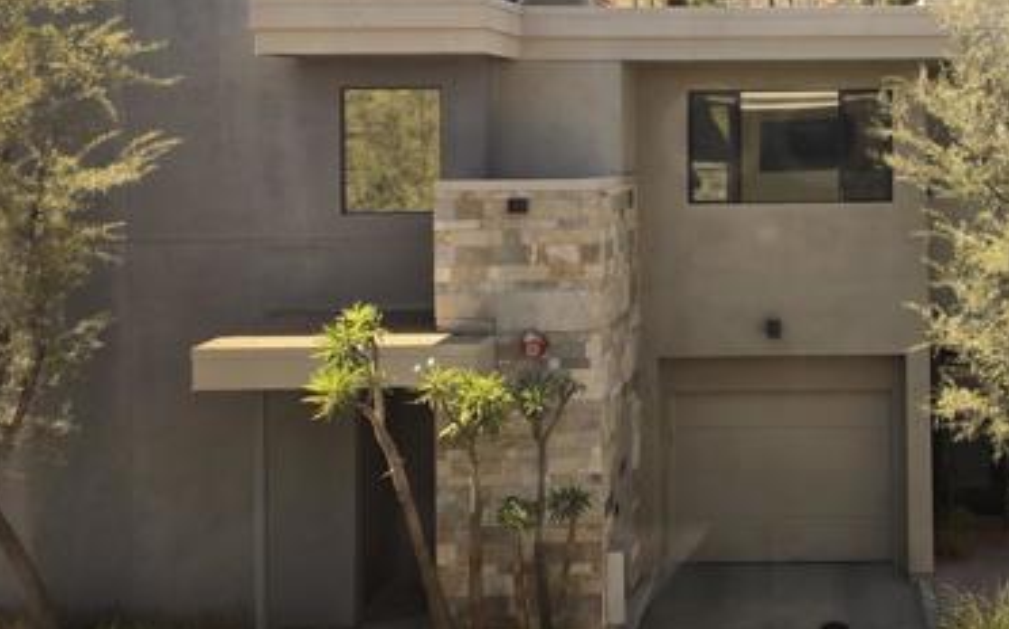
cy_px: 122
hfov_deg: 44.2
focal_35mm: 42
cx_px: 849
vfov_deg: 29.8
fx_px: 1154
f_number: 1.7
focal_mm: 6.3
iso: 25
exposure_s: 1/120
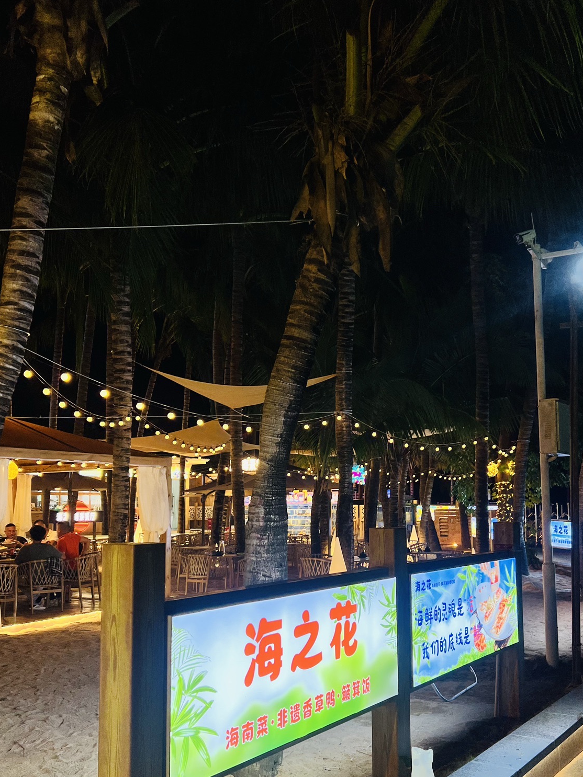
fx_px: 786
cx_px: 315
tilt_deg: +5.0
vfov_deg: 52.5
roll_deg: +0.2
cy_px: 438
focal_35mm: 35
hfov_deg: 40.7
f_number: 1.5
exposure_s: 1/100
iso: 50
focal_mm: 5.7
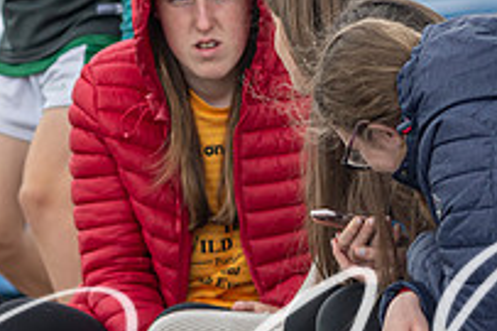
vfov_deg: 1.1
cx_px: 142
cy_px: 266
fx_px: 17767
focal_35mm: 1288
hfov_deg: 1.6
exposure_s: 1/1000
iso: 280
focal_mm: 300
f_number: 2.8
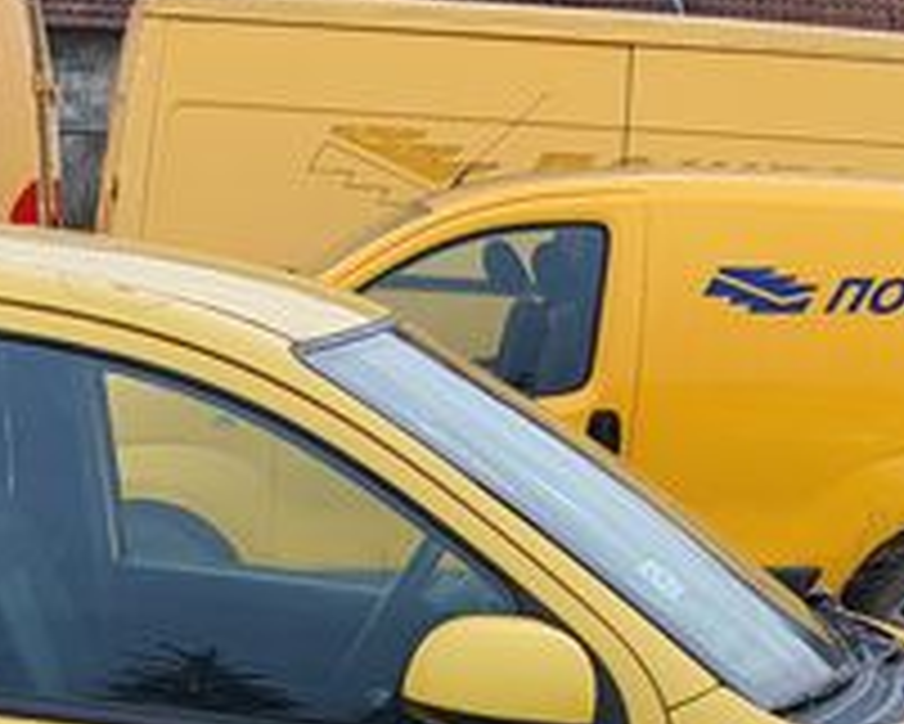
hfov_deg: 18.2
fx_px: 2811
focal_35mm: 105
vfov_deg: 14.1
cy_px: 926
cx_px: 252
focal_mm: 5.52
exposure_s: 1/740
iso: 50
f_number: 1.95
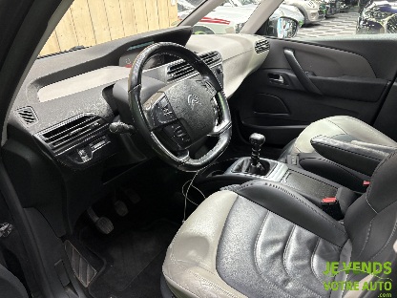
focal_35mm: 26
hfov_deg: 67.3
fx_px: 298
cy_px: 149
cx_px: 198
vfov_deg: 53.1
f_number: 1.6
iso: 160
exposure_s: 1/50
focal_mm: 5.96
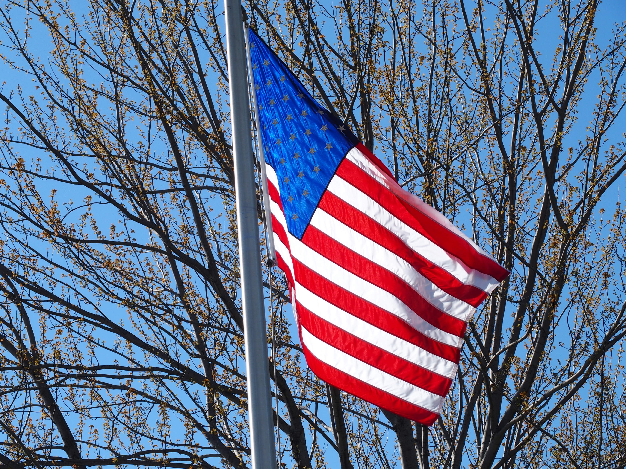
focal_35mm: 136
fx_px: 2459
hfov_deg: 14.5
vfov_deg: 10.9
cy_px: 234
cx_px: 313
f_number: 5.6
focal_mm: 28.8
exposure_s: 1/500
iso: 100
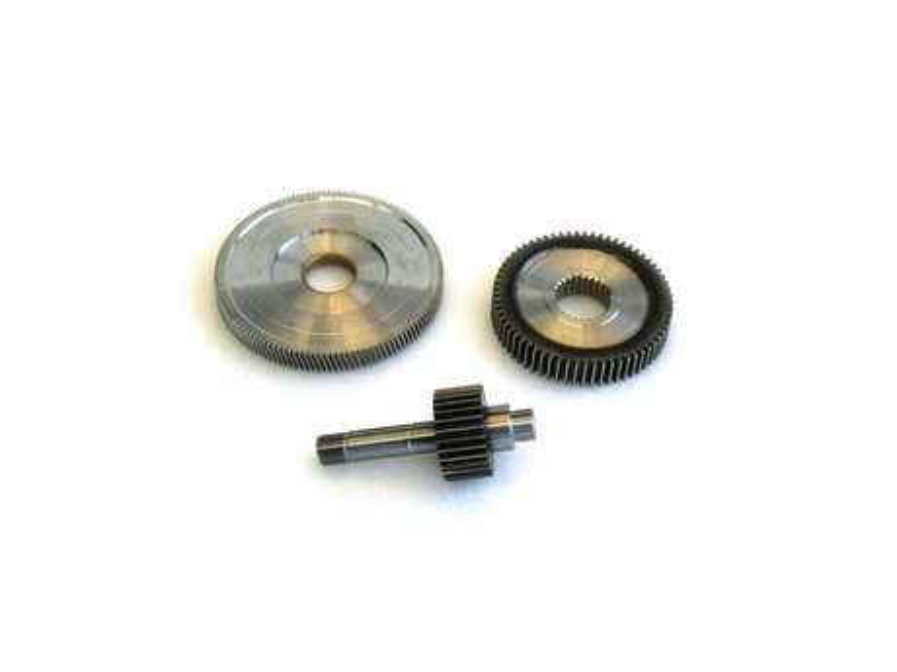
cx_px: 448
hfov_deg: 36.8
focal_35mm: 52
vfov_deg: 28.0
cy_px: 336
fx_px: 1347
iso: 80
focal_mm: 9.3
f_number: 3.7
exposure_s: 1/60
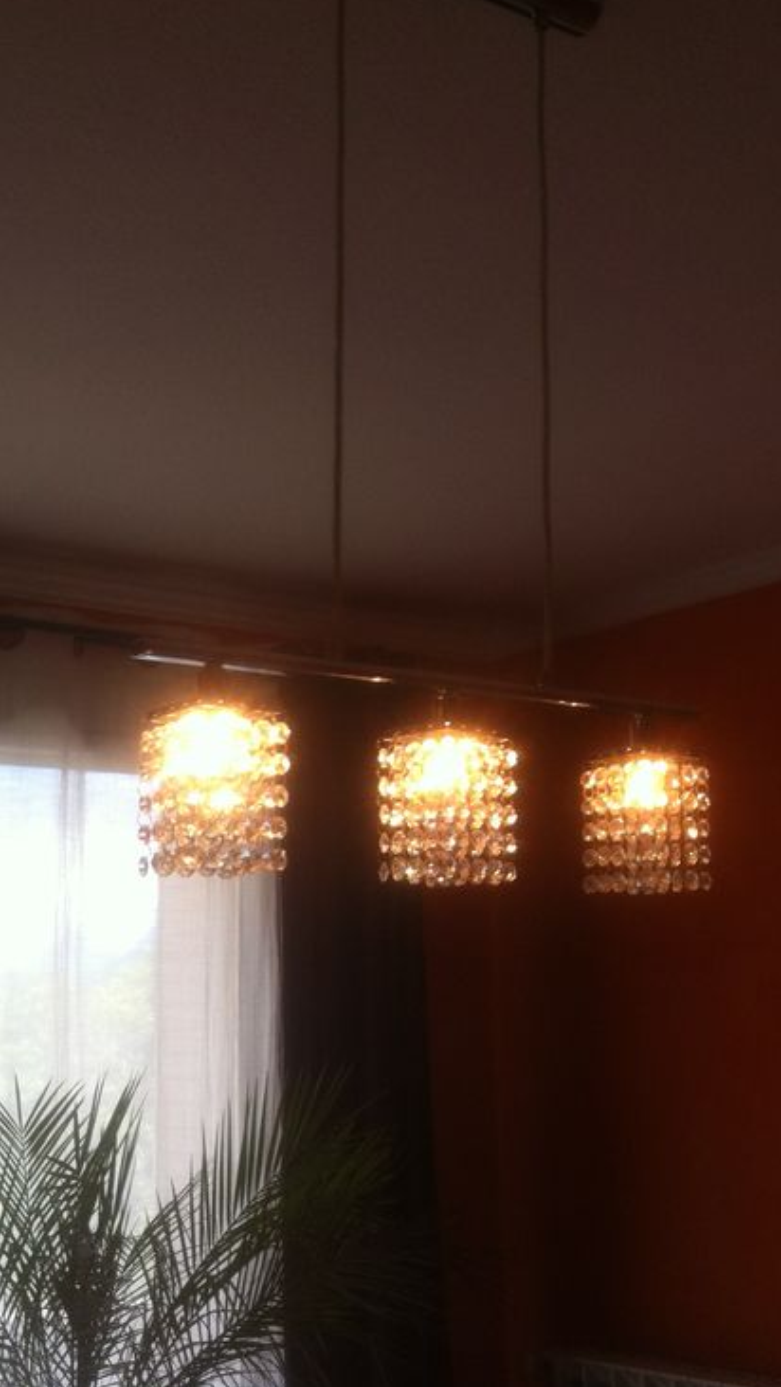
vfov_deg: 39.9
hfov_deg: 23.0
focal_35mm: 52
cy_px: 694
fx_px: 1914
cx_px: 461
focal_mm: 3.85
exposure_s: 1/143
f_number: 2.8
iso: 80
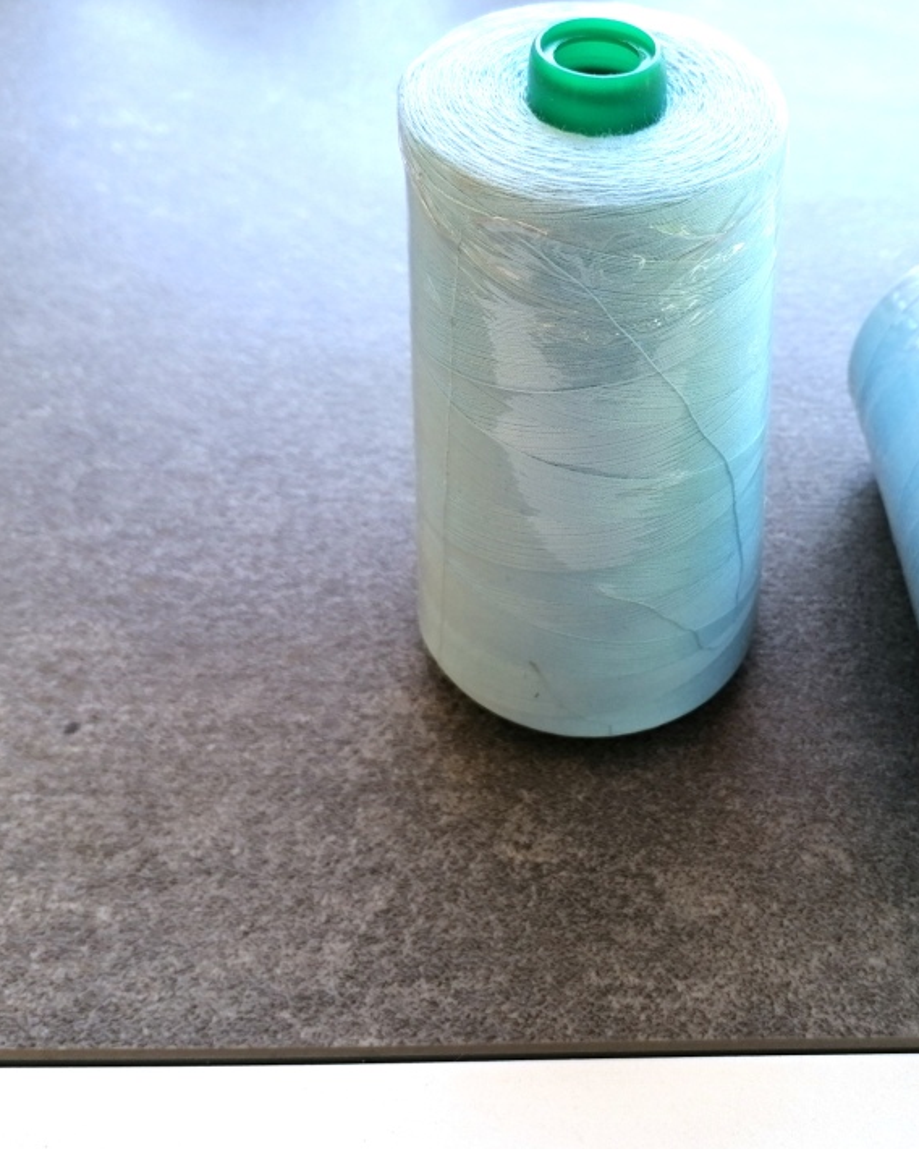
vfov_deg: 47.9
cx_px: 696
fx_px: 1292
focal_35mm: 38
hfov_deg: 38.1
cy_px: 568
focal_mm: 4.75
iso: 50
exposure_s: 1/166
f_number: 1.8
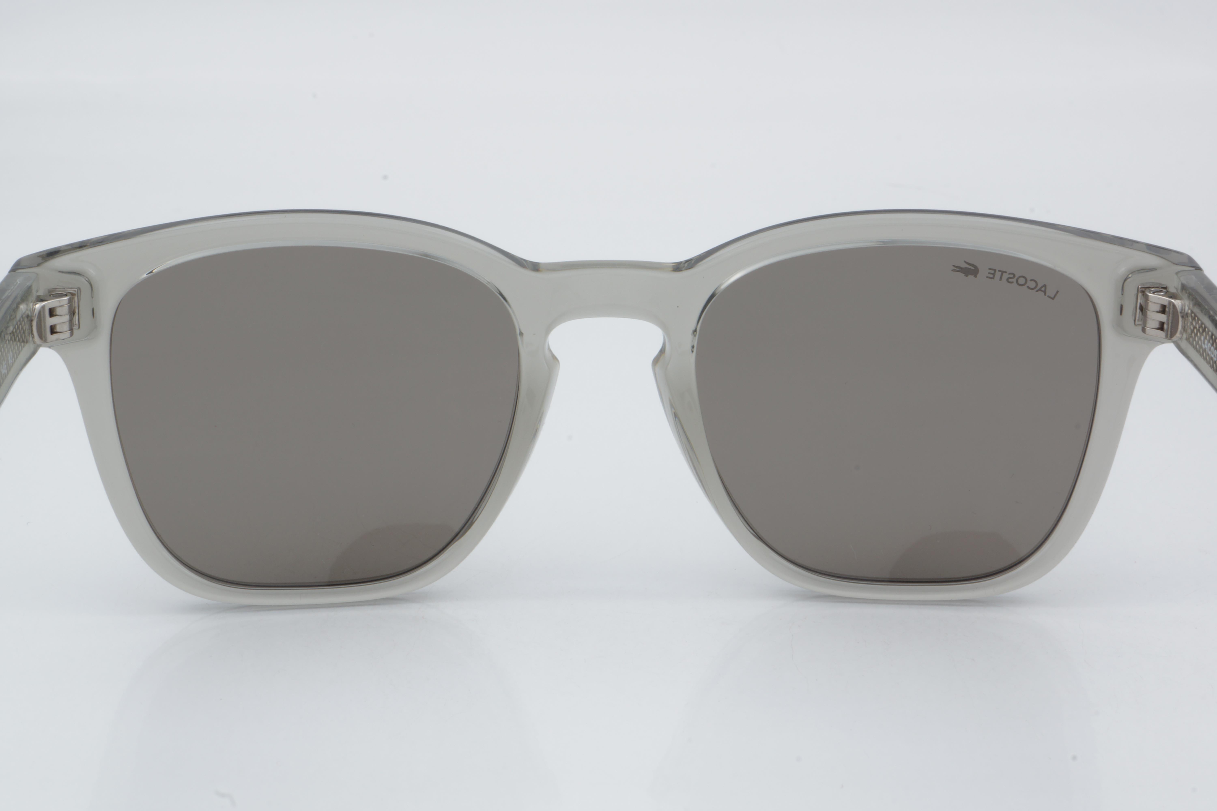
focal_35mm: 82
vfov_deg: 16.6
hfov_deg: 24.6
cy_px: 406
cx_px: 608
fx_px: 2789
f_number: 32
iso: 100
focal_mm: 55
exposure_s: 1/3
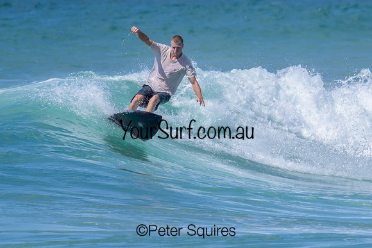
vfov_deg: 1.3
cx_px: 176
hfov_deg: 1.9
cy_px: 87
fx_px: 11232
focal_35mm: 1087
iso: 560
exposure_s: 1/2000
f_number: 11
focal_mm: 800
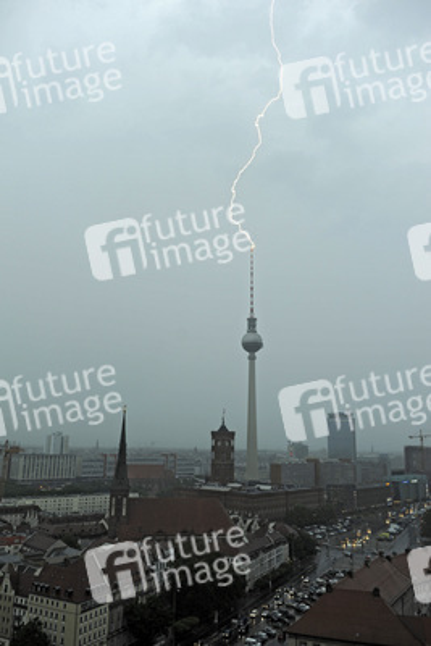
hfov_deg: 48.0
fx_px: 484
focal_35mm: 27
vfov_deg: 67.4
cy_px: 323
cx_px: 216
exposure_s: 1/200
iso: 200
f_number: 3.2
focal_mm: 27
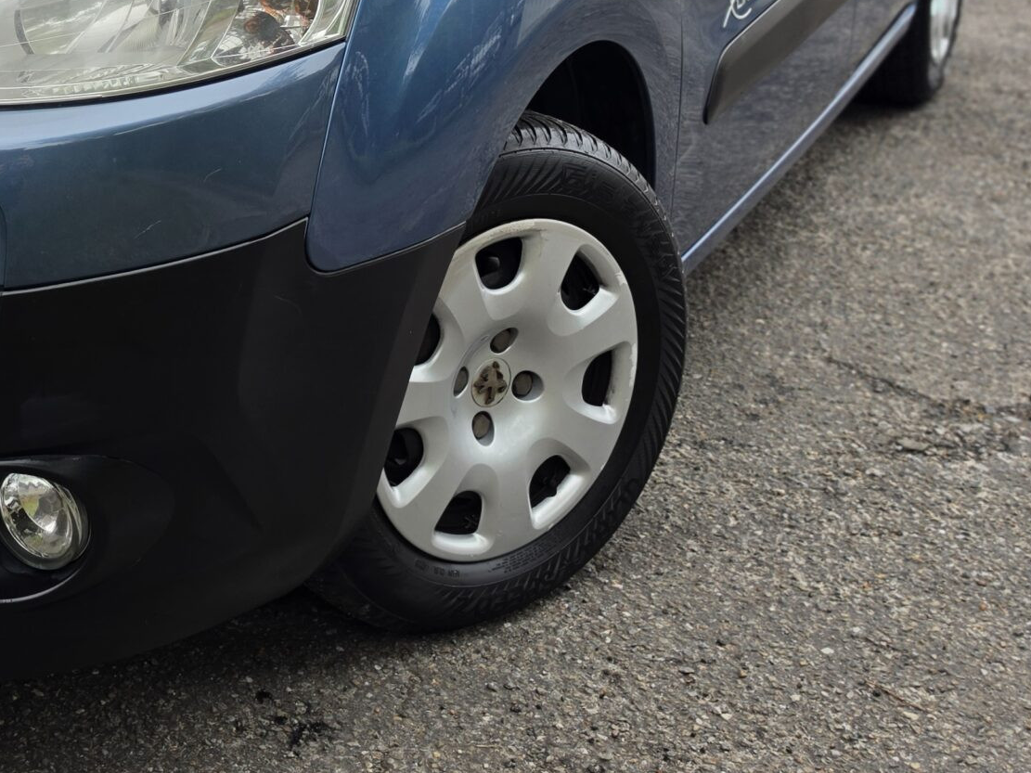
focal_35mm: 53
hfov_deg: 34.0
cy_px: 46
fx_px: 1578
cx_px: 87
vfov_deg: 26.4
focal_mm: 6.5
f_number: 1.4
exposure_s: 1/359
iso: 32
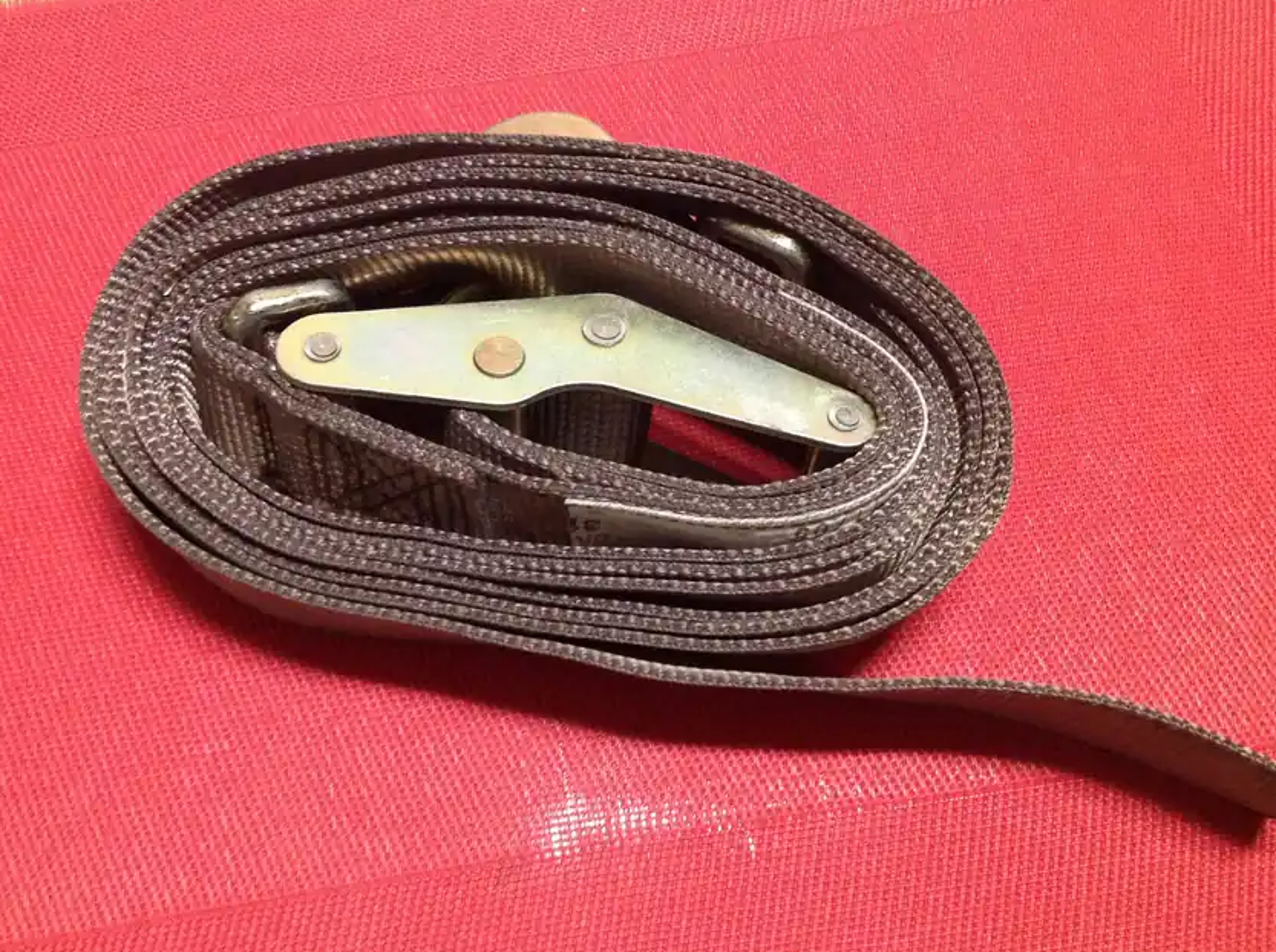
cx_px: 564
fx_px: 1546
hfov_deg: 44.8
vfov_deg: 34.3
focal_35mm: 42
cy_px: 456
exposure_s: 1/15
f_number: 2.4
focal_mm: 4.28
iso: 400
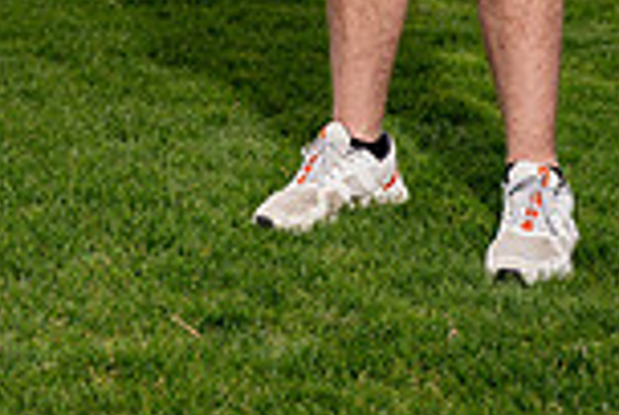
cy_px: -464
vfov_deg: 10.1
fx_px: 2136
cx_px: 301
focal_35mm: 124
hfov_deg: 16.5
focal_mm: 42
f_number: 4
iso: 100
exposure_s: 1/1000
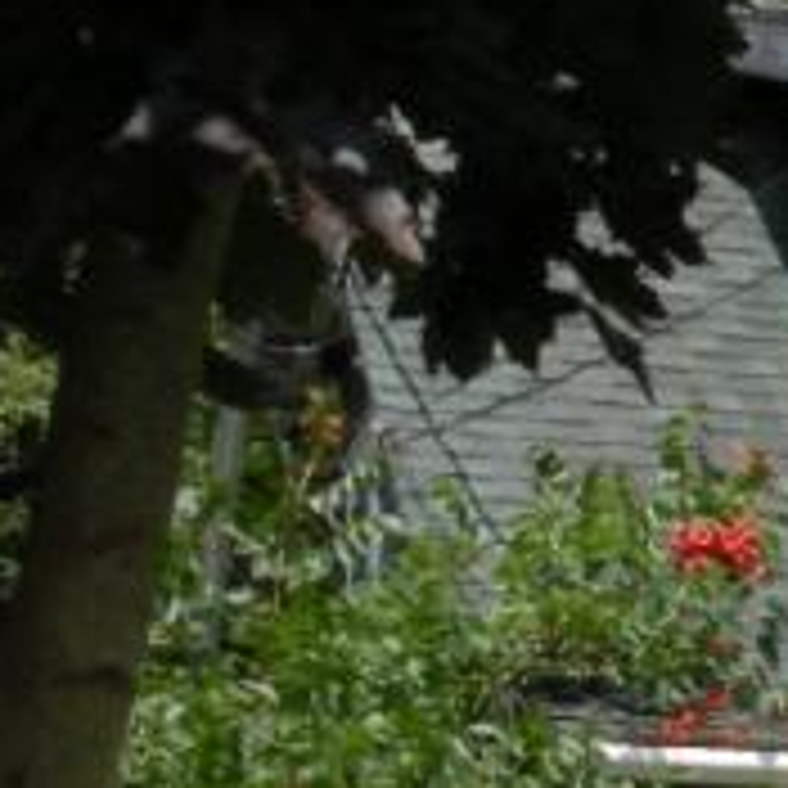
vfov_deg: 8.0
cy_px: 1054
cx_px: 1499
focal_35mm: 217
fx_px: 5589
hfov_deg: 7.8
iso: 64
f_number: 6.3
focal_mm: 7.4
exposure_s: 1/180
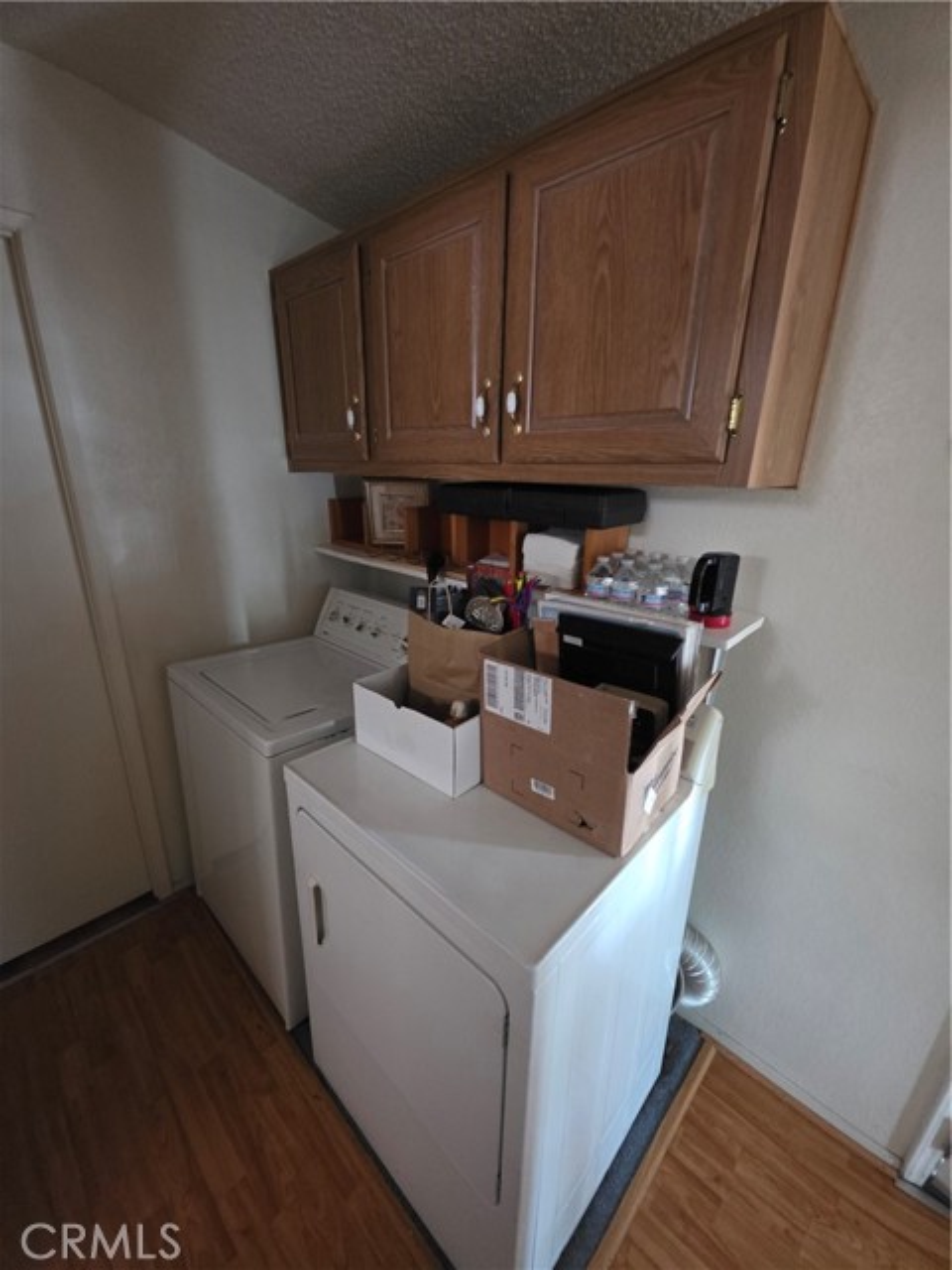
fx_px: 477
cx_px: 476
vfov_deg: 106.2
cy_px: 635
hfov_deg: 89.9
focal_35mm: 13
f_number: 1.9
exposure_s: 1/30
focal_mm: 2.2
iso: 1000
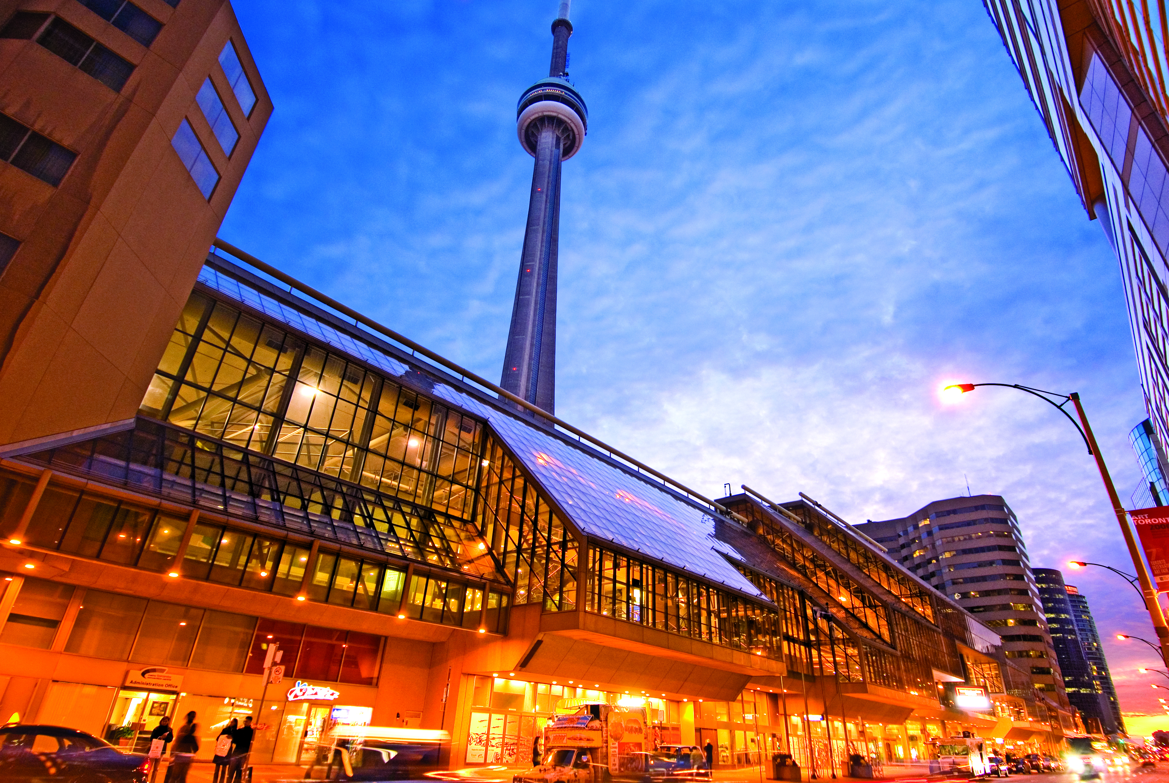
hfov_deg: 89.9
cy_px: 392
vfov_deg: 67.5
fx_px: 585
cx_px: 584
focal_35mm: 18
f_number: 5.6
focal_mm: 12
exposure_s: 1/1.67
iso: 200
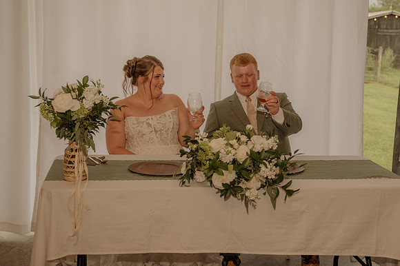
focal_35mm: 57
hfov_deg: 35.3
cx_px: 227
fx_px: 628
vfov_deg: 23.9
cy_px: 120
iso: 500
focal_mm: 49
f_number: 4
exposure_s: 1/200
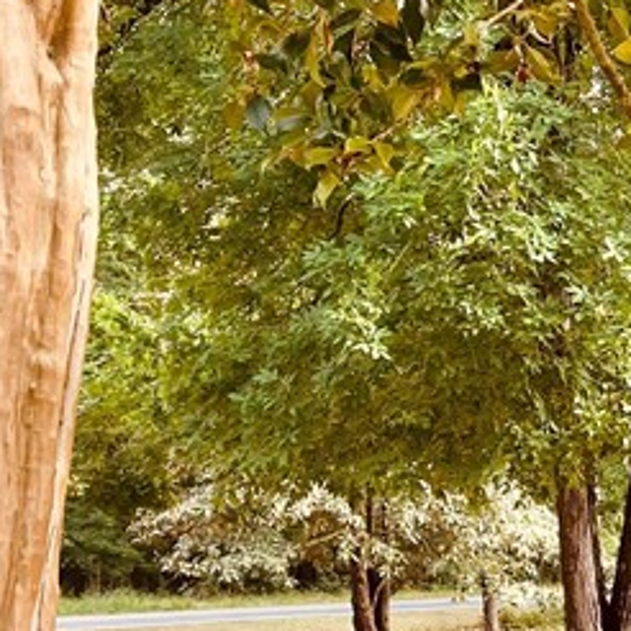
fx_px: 1897
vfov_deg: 18.5
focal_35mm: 92
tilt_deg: -2.9
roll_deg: -0.3
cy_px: 580
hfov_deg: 17.4
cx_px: 875
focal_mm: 5.1
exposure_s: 1/198
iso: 32
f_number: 1.6
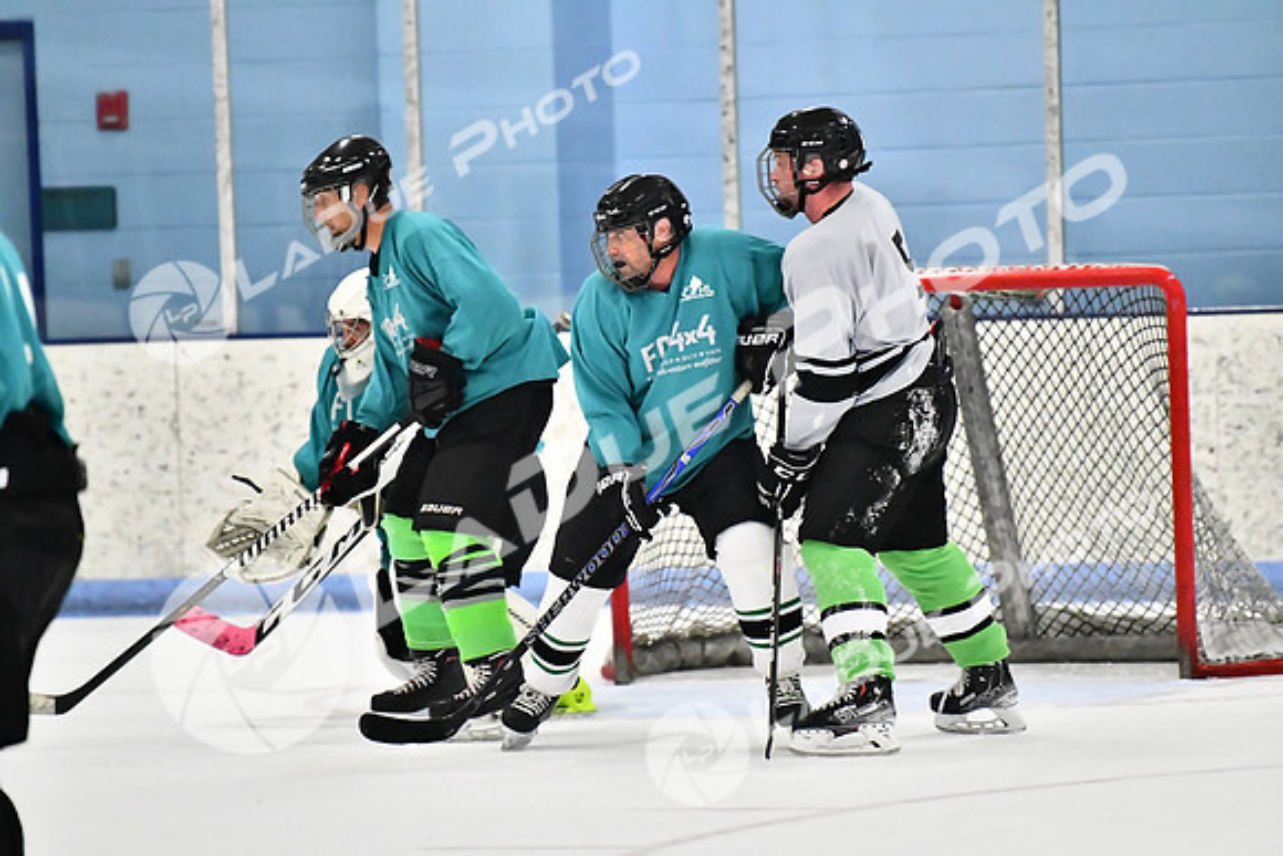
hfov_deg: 6.9
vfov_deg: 4.6
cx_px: 642
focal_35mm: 300
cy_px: 428
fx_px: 10694
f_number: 2.8
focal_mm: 200
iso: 8000
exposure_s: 1/1600
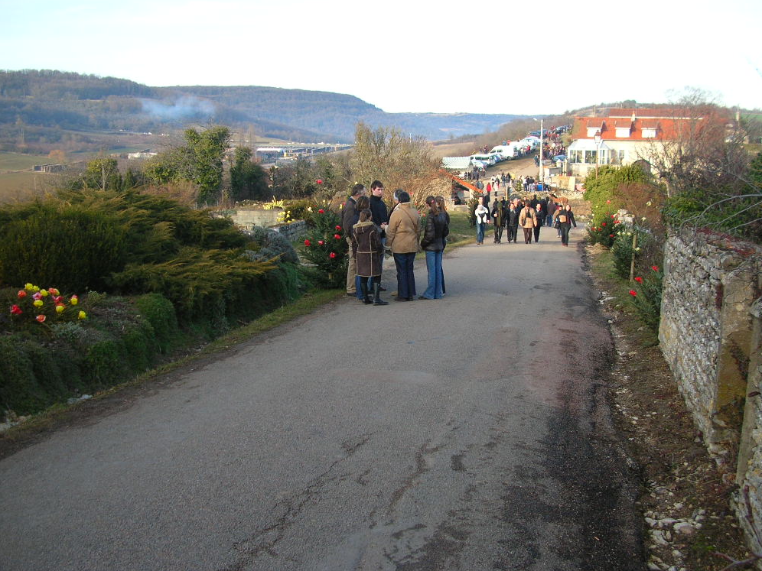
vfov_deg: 39.7
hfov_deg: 51.3
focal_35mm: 36
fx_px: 792
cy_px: 278
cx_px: 390
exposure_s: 1/174
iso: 50
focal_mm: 5.8
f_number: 2.8
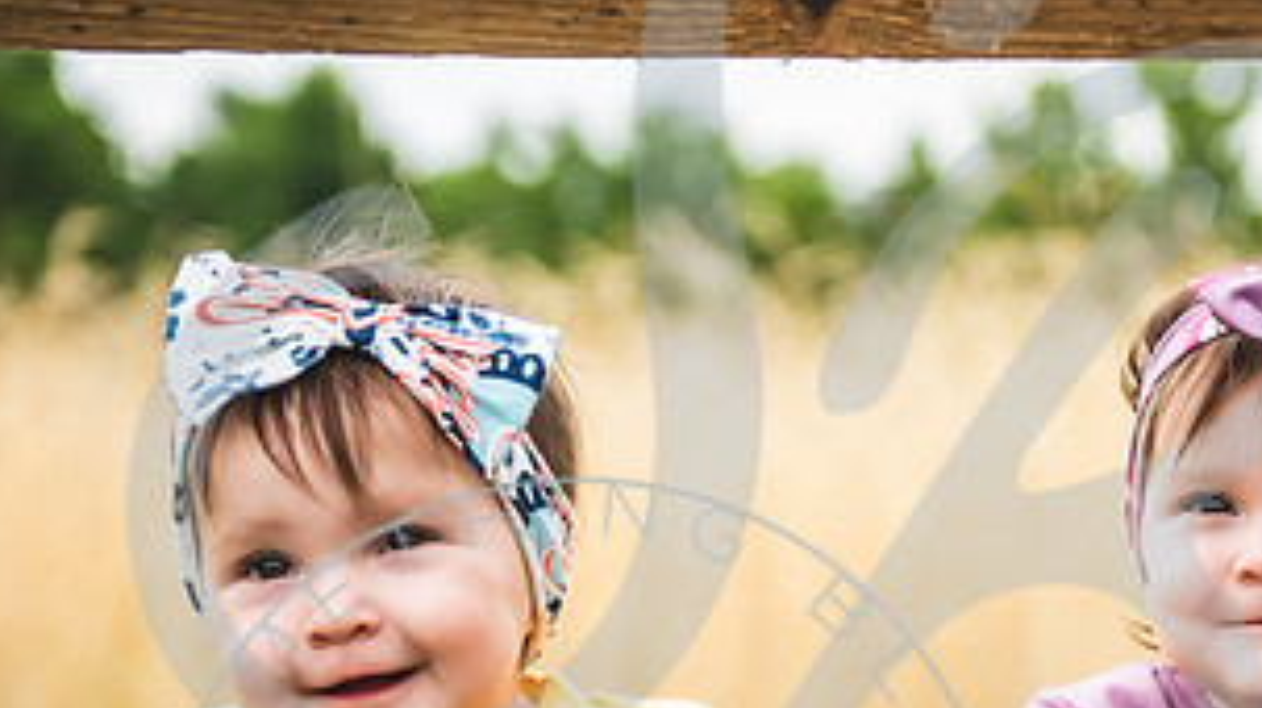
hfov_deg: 18.4
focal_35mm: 116
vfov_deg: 10.4
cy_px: 555
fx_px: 3879
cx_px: 821
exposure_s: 1/800
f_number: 2.8
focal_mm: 55
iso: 100
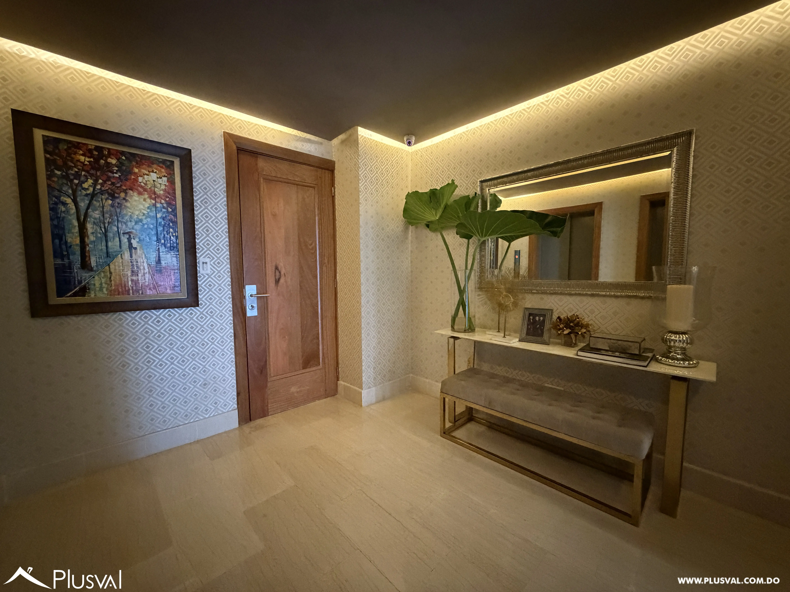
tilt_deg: -5.2
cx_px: 395
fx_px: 320
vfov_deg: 85.7
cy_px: 296
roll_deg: +0.4
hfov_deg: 102.1
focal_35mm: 14
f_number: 2.2
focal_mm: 2.22
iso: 1250
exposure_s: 1/40
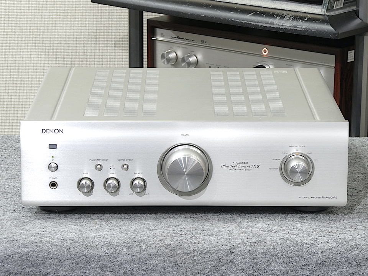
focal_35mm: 124
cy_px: 138
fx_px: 1318
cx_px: 184
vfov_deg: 12.0
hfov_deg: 15.9
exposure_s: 1/2
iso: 100
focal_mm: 22.3
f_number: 5.2
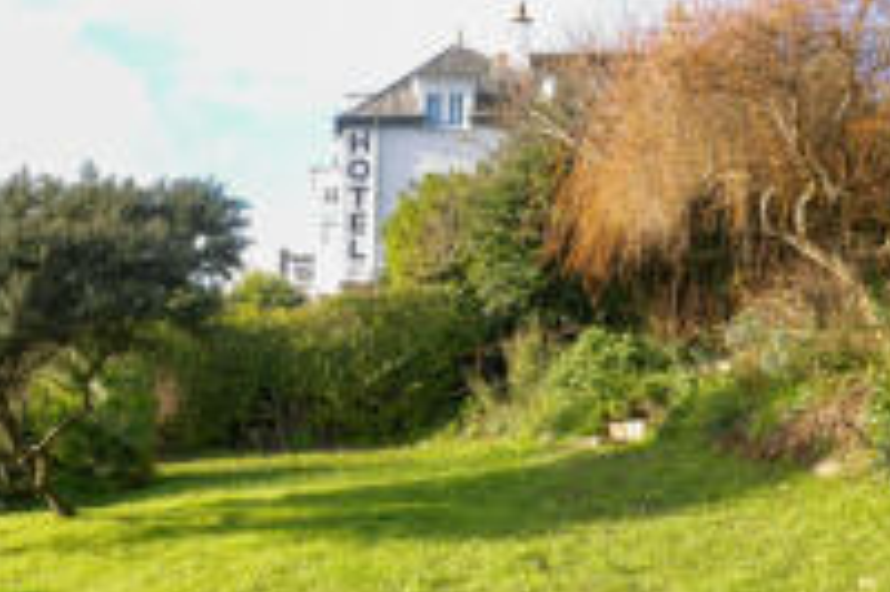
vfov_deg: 33.8
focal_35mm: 38
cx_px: 227
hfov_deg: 48.8
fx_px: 939
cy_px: 487
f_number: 4
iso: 3200
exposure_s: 1/4000
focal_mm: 16
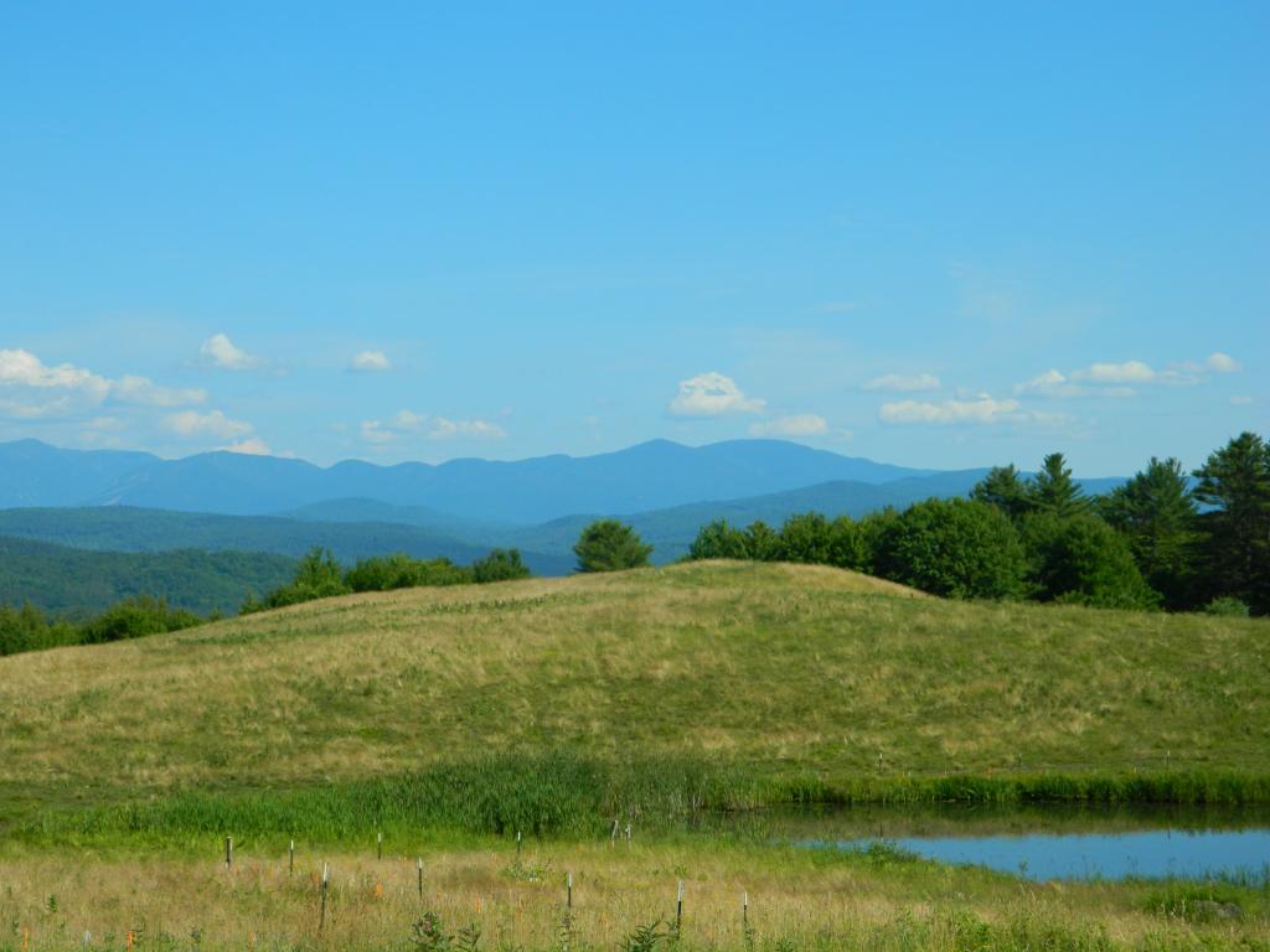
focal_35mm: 70
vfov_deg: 21.0
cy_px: 476
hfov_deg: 27.8
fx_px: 2568
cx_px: 635
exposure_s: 1/800
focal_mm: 12.6
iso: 80
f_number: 4
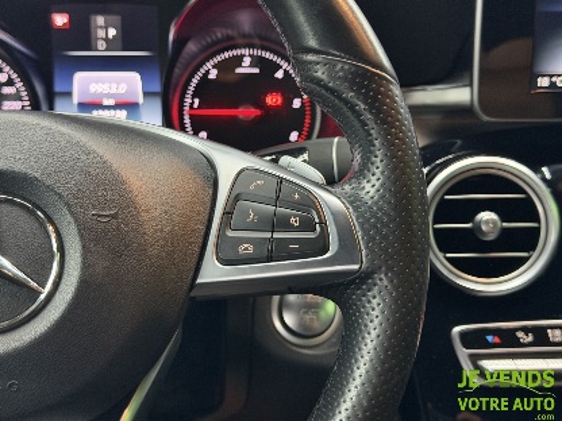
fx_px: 779
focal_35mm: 48
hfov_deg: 39.7
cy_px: 210
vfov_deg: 30.3
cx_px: 281
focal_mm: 6.76
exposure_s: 1/32
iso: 500
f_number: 1.78
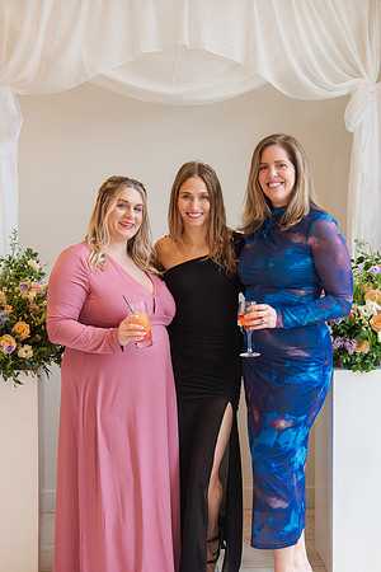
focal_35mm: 57
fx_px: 904
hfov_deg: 23.8
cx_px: 197
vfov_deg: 35.1
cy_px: 286
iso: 900
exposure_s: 1/400
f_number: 4
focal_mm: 38
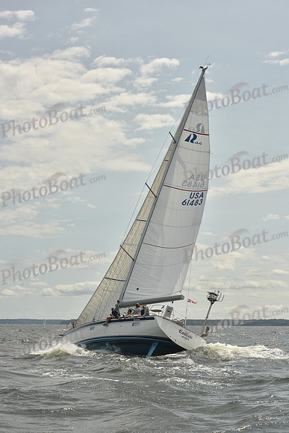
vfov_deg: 28.8
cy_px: 216
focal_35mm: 70
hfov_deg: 19.5
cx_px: 144
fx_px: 842
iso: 250
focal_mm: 70
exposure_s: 1/800
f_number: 11
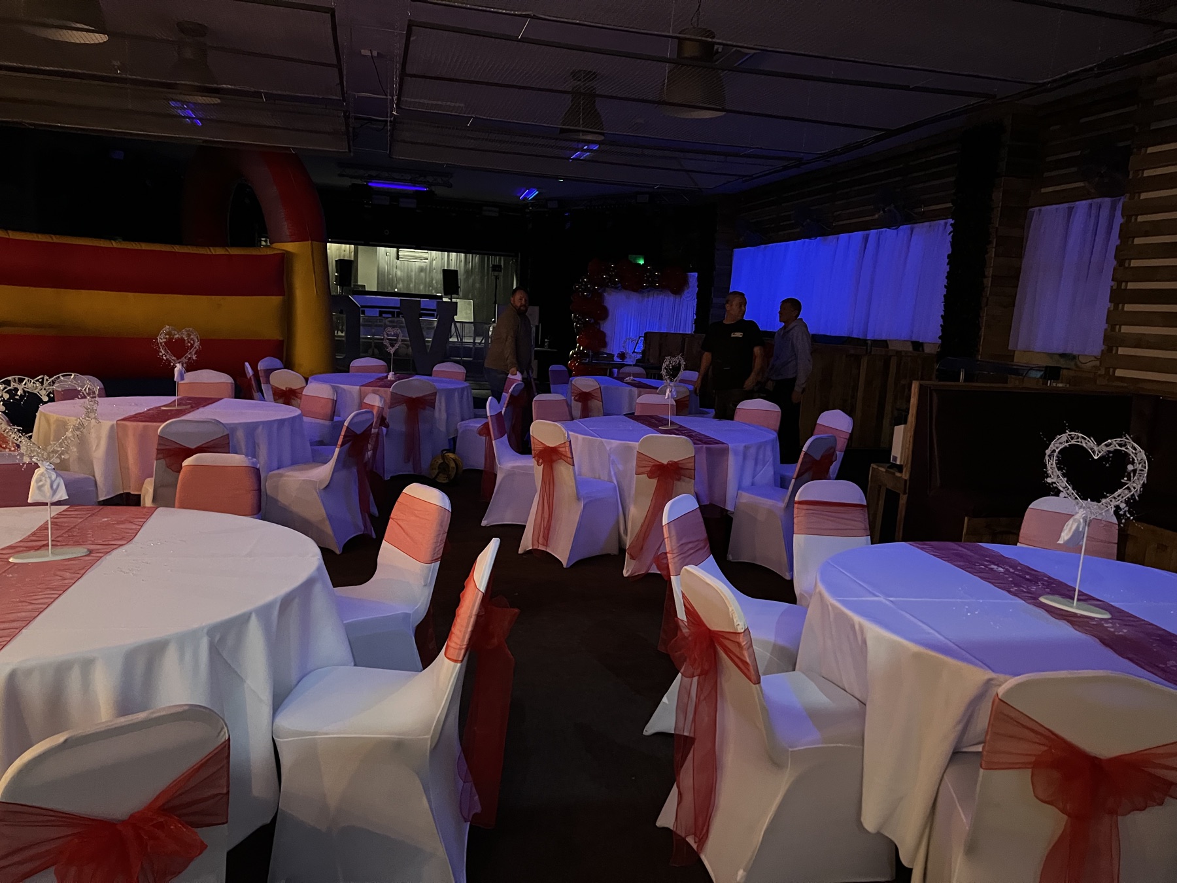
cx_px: 588
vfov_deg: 53.1
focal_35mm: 26
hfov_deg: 67.3
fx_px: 884
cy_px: 442
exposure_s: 1/25
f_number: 1.5
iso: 1000
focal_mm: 5.7
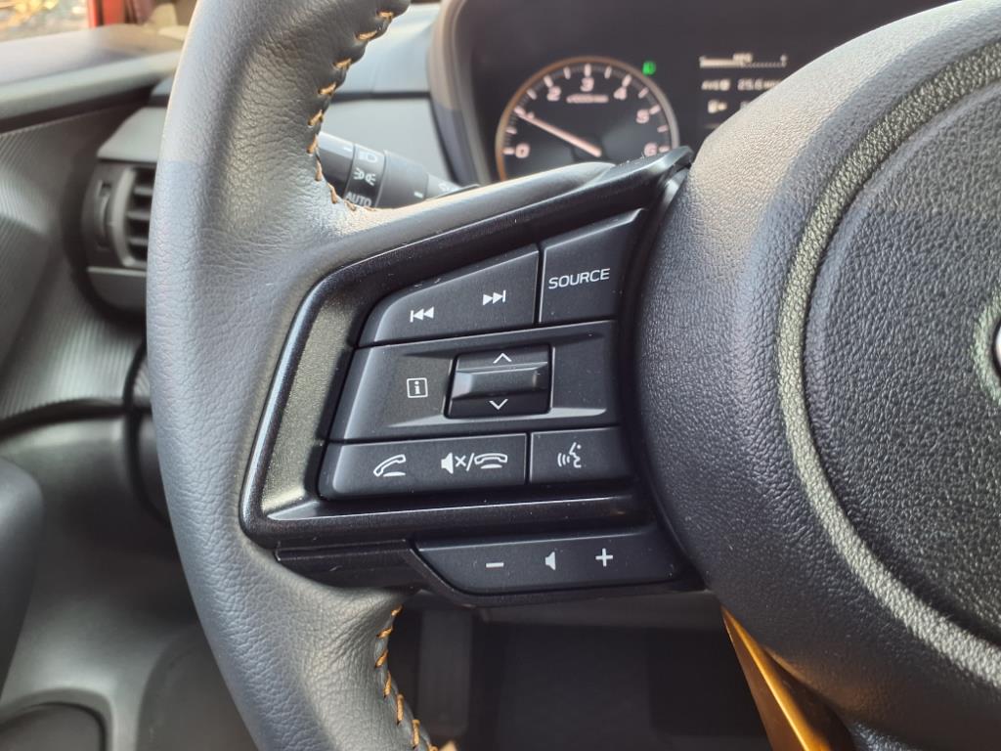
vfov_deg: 51.4
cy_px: 376
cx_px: 500
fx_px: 781
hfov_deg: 65.3
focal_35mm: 27
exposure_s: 1/40
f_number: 1.9
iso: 64
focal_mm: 3.58
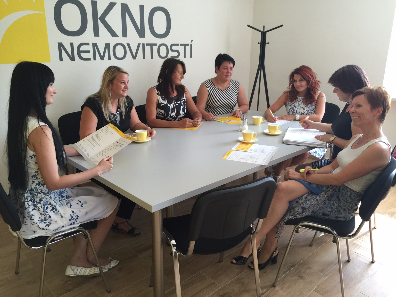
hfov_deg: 61.7
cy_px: 148
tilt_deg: -17.6
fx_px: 332
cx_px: 198
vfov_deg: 48.2
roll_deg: -1.3
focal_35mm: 29
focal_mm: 4.15
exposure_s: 1/33
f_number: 2.2
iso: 32
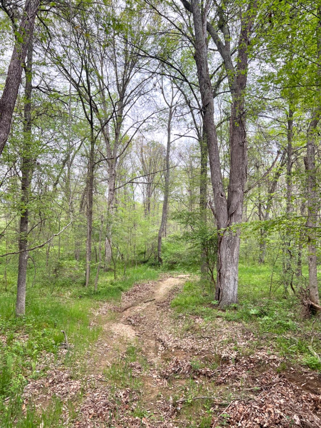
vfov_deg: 67.3
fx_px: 321
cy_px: 214
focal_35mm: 26
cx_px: 160
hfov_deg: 53.1
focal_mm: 5.7
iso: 50
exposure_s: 1/342
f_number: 1.5
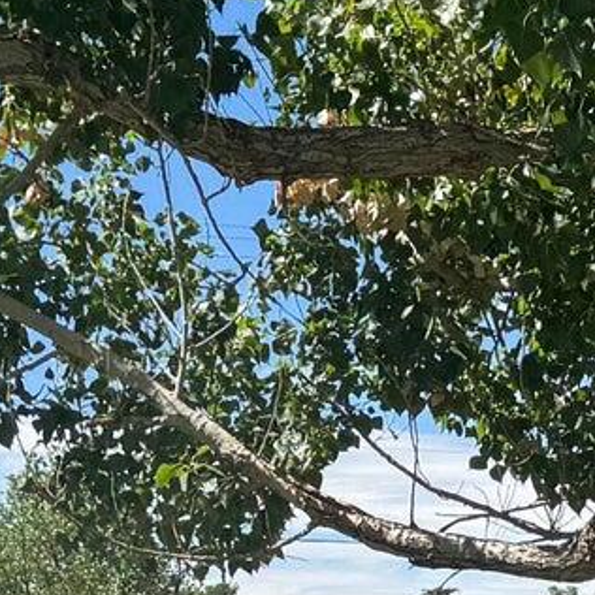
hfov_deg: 12.2
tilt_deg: -3.7
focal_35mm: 143
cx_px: 498
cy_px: 947
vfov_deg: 11.6
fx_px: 2781
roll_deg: -1.2
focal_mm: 6.76
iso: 80
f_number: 1.78
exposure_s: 1/2710
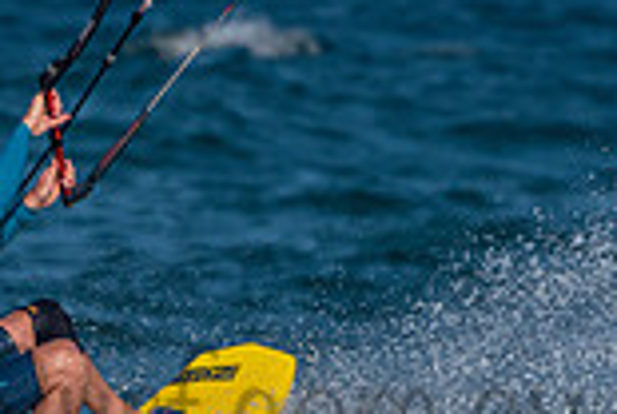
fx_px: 24985
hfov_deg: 1.4
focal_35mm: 1455
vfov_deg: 0.9
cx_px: 159
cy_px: 372
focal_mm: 390
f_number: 5.6
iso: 220
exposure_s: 1/4000
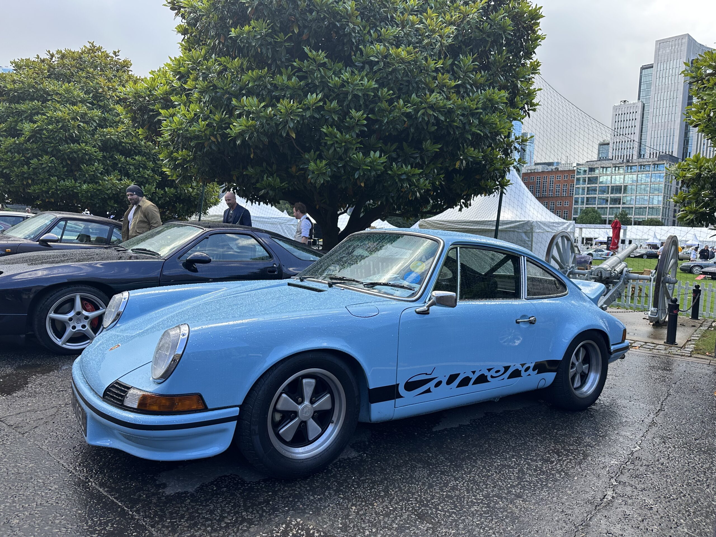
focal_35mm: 24
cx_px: 358
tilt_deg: -4.1
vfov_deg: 56.8
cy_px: 268
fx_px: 496
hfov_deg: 71.6
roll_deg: -2.1
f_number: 1.78
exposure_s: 1/580
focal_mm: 6.86
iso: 80
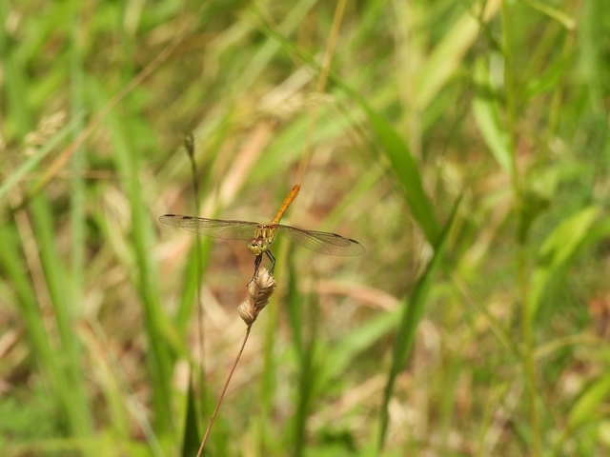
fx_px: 8811
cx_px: 305
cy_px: 228
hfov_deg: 4.0
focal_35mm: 500
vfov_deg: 3.0
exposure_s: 1/200
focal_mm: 89.2
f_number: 6.3
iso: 100
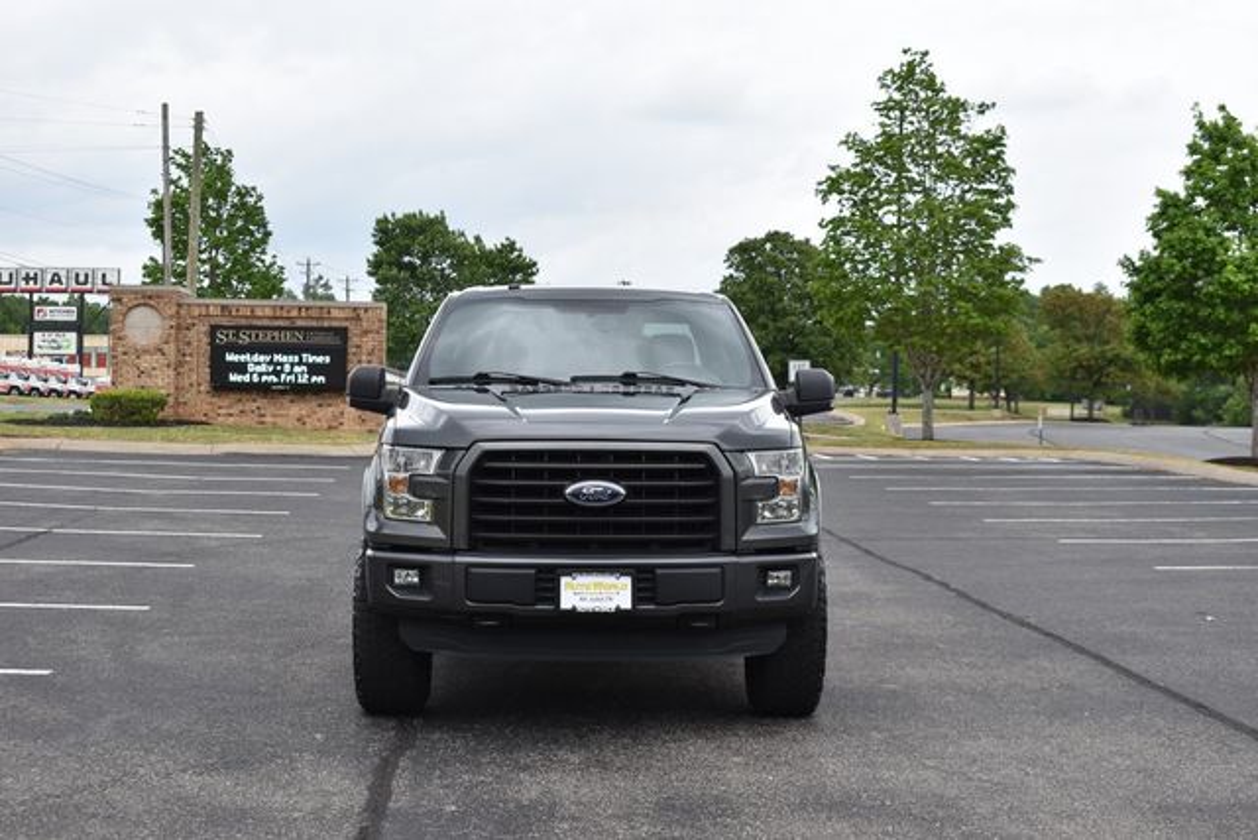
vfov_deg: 25.1
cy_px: 420
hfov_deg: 36.9
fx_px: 1887
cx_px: 629
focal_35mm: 54
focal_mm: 36
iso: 200
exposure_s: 1/250
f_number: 7.1
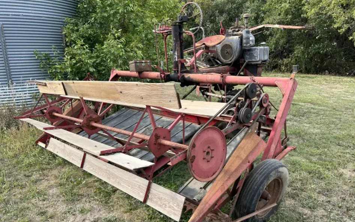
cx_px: 180
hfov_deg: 66.5
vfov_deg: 44.5
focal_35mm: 28
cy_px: 124
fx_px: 271
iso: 50
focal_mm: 5.7
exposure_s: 1/902
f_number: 1.5
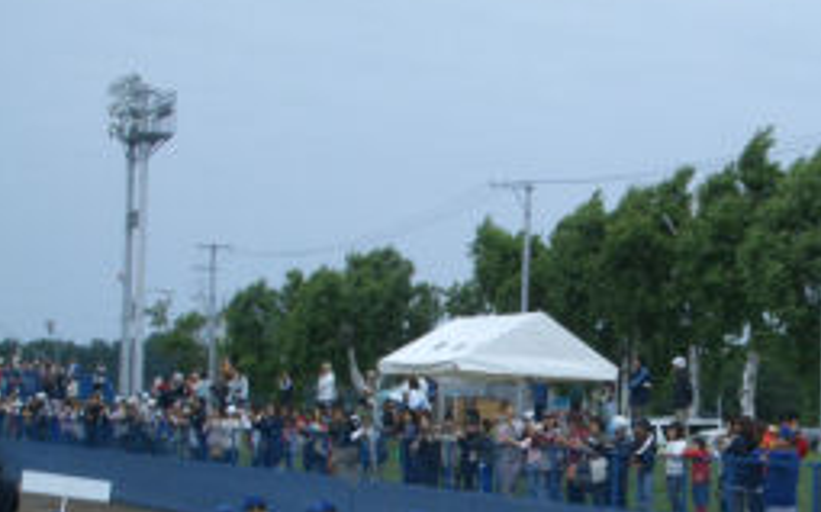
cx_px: 650
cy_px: 411
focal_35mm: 109
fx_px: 2437
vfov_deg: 11.9
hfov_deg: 18.9
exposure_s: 1/500
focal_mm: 10.2
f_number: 5.6
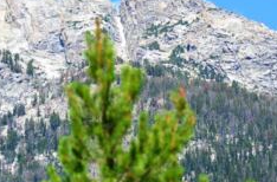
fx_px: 2836
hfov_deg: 5.6
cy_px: 63
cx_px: 26
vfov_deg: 3.7
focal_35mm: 370
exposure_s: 1/640
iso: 200
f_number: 6.3
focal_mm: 90
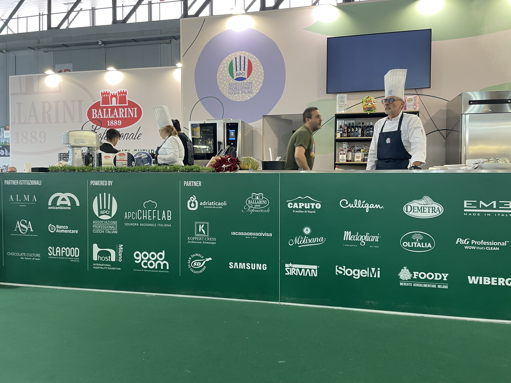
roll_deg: +0.3
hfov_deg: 67.3
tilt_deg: -1.0
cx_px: 256
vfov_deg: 53.1
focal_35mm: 26
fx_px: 384
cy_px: 192
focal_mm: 4.2
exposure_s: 1/49
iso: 100
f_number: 1.6
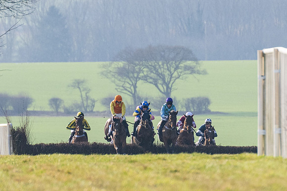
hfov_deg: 1.8
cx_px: 231
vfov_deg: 1.2
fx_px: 9038
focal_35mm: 1134
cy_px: 164
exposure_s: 1/2500
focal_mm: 280
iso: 400
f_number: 4
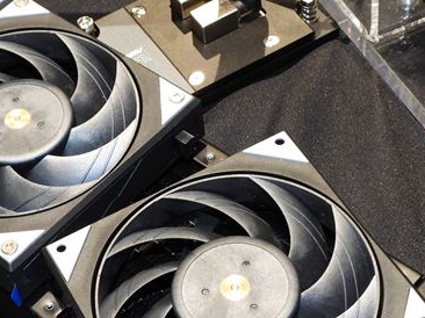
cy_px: 151
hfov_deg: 19.9
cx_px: 96
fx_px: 1202
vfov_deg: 15.1
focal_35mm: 98
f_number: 3.2
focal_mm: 6.3
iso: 200
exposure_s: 1/30
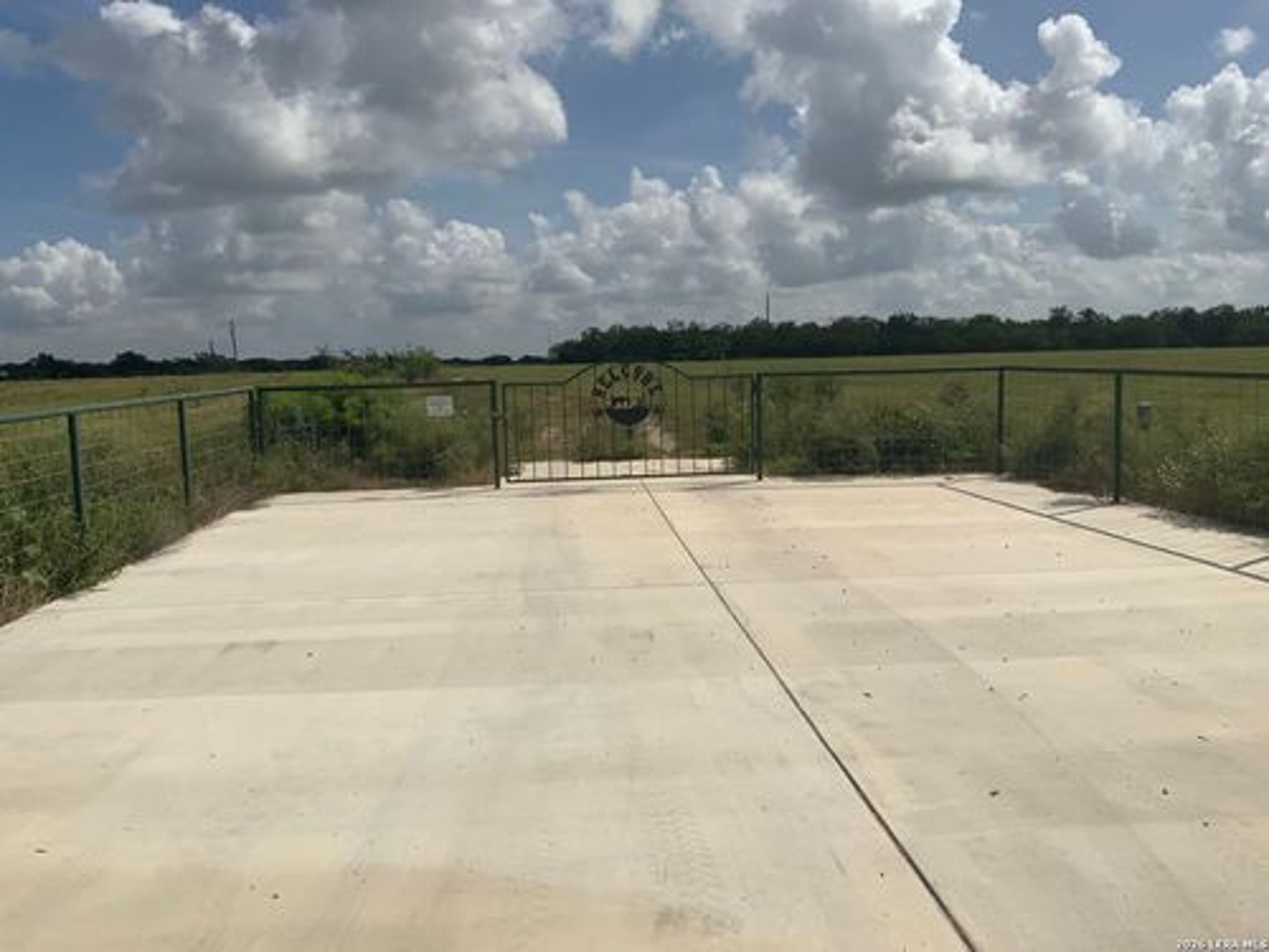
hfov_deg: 61.7
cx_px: 634
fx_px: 1063
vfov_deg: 48.2
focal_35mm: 29
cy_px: 476
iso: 20
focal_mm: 3
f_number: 1.8
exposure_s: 1/8621
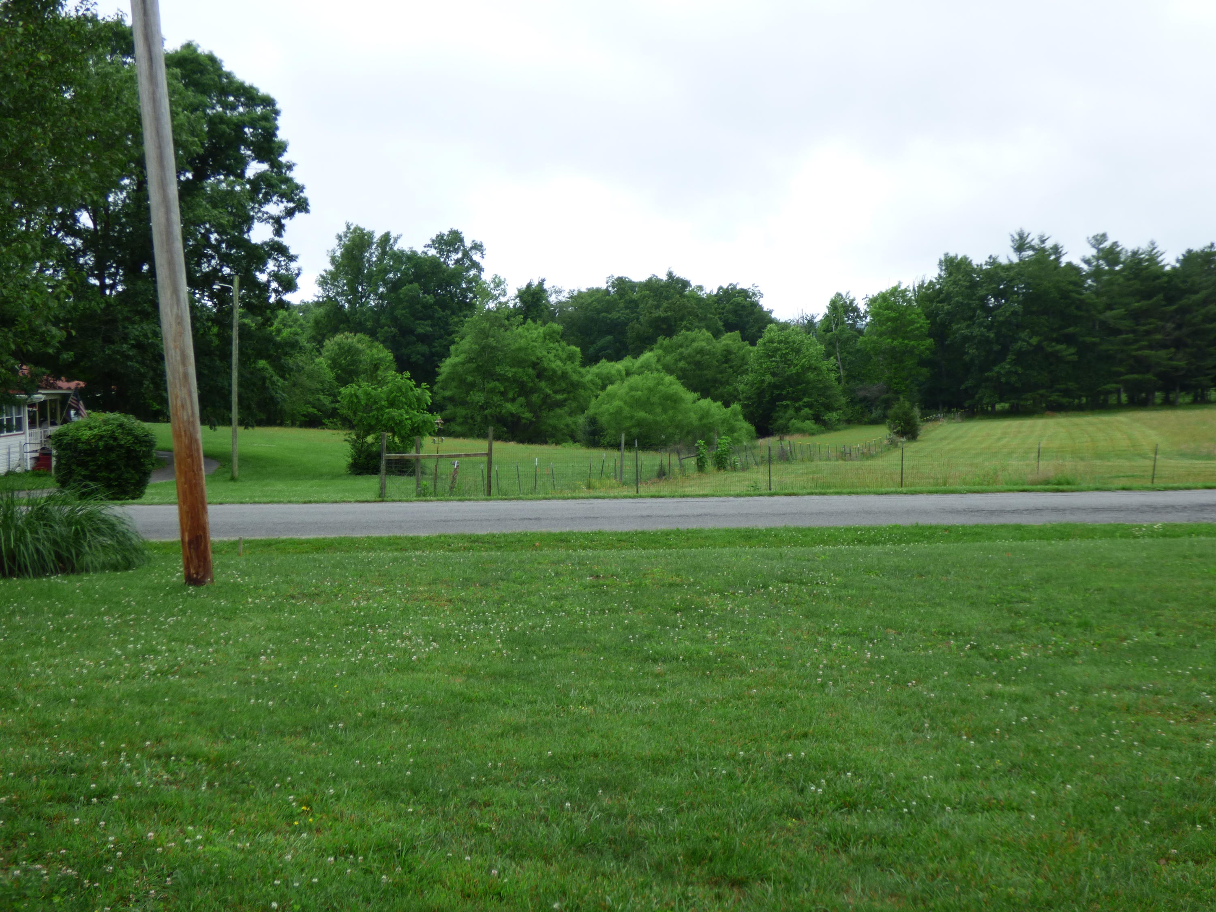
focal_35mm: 45
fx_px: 1581
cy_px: 456
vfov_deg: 32.2
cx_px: 608
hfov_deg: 42.1
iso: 100
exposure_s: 1/200
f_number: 3.7
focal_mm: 7.79
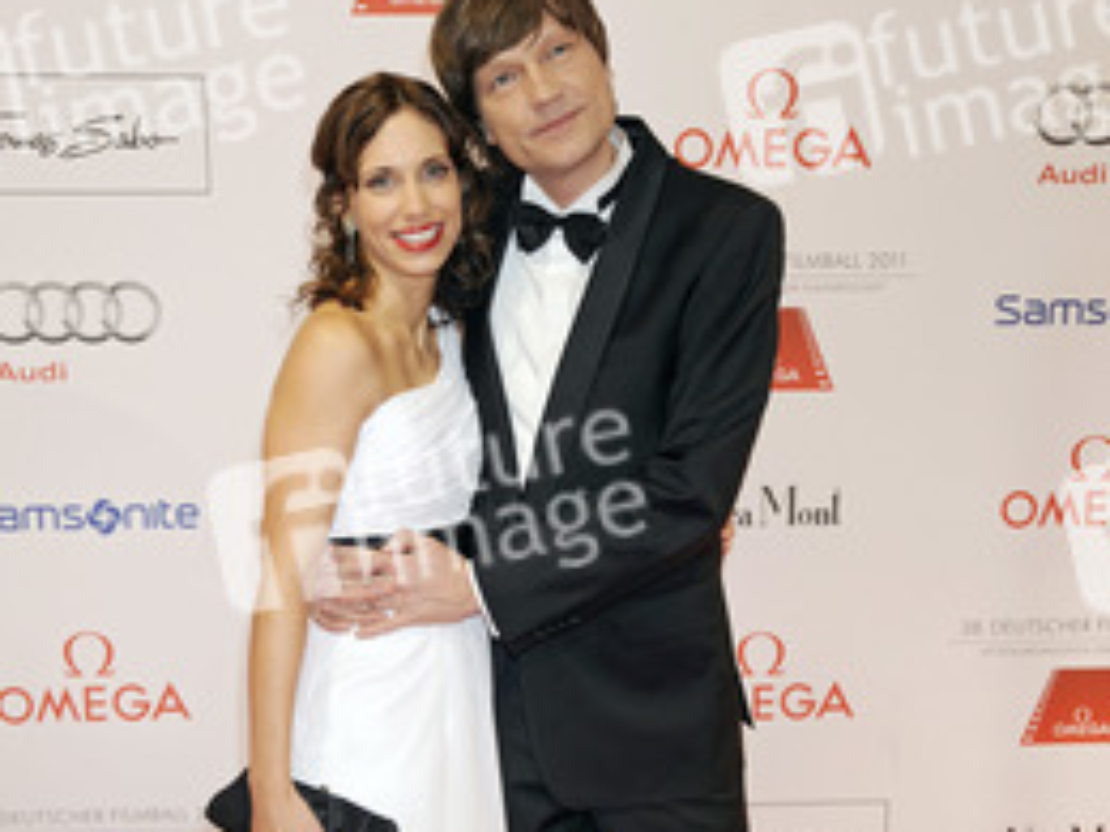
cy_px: 725
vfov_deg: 22.1
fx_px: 2084
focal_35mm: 65
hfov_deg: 29.8
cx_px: 551
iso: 500
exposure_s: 1/160
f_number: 5.6
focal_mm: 44
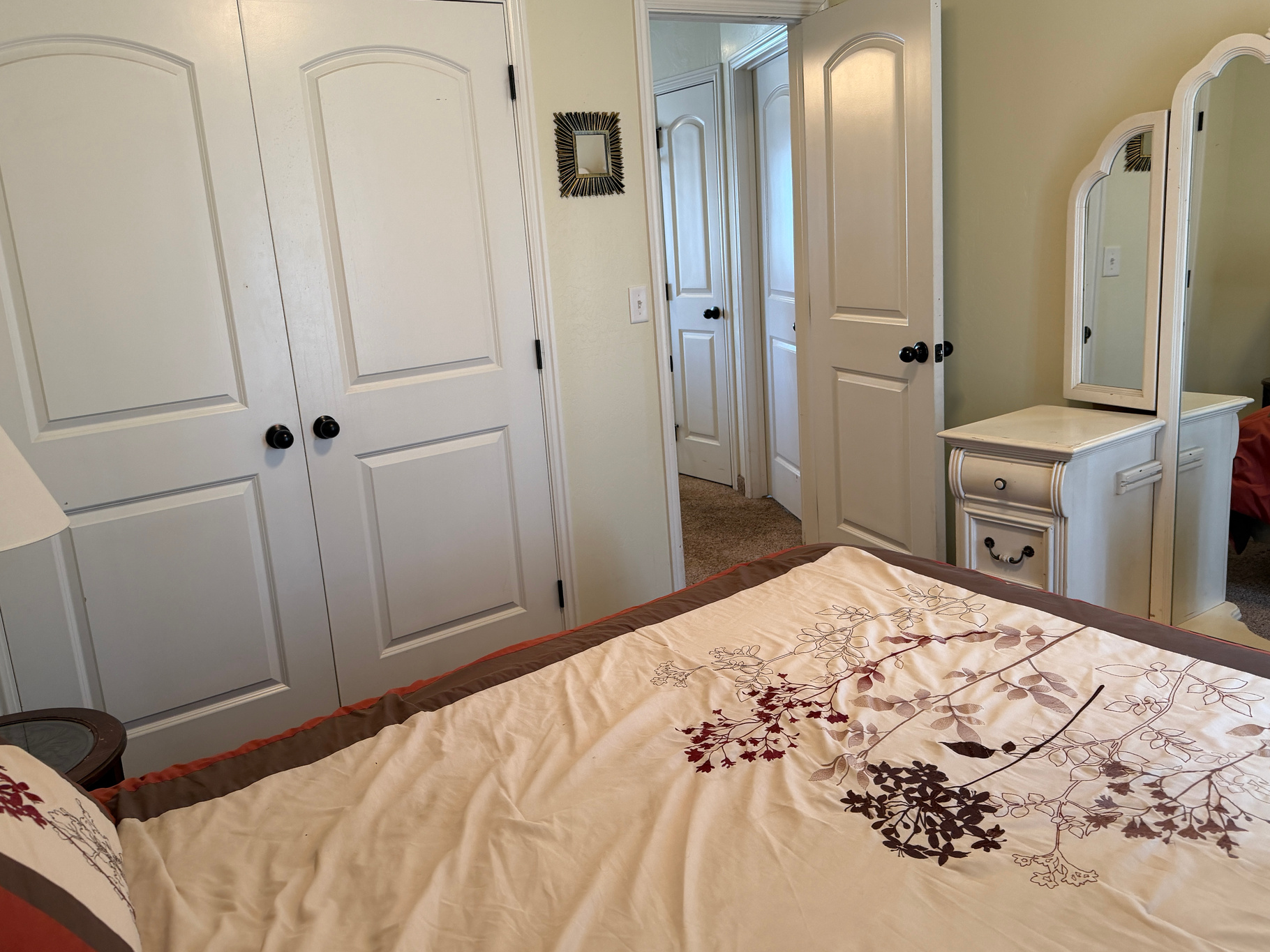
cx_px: 597
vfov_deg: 51.3
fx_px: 991
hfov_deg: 65.3
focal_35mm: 27
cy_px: 439
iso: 200
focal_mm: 6.76
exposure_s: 1/60
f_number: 1.78
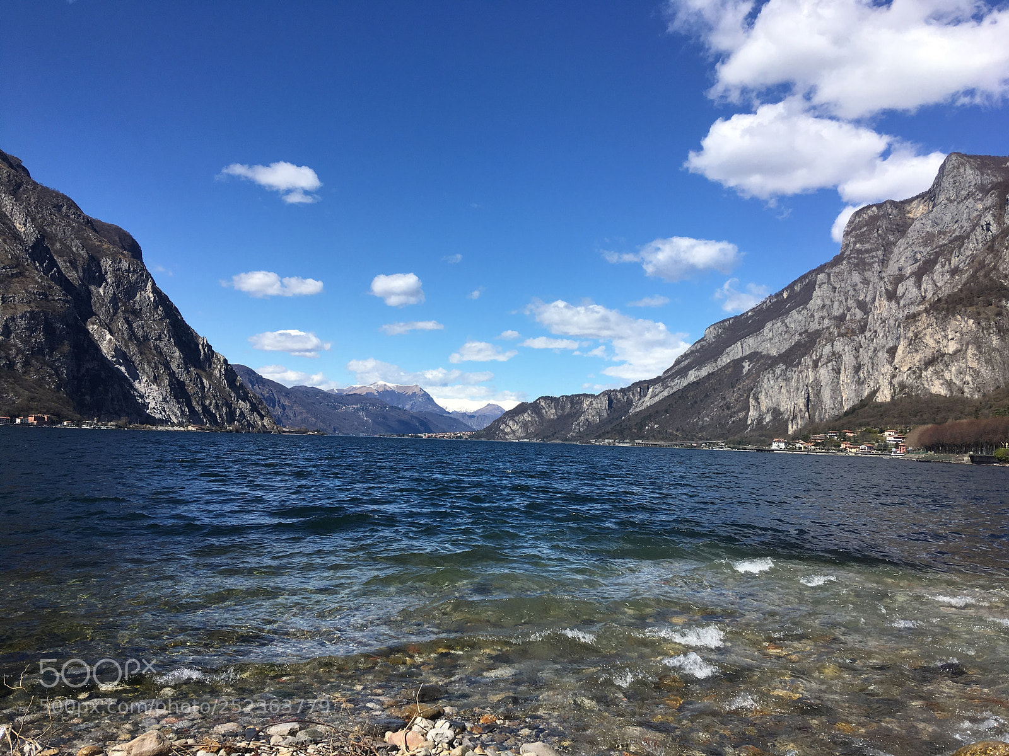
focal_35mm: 29
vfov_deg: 48.2
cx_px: 504
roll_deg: -2.0
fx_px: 845
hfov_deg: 61.7
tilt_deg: +2.9
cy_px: 378
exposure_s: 1/2079
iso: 25
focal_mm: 4.15
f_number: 2.2
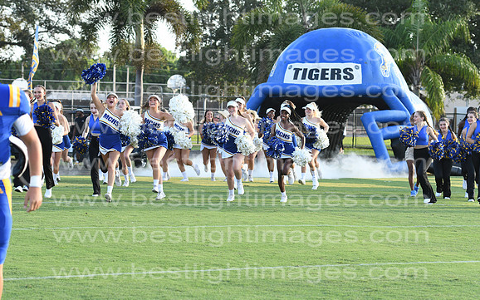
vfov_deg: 9.9
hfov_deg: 15.8
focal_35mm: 132
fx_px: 1726
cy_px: 146
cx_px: 240
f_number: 5.6
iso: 360
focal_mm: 86
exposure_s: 1/500
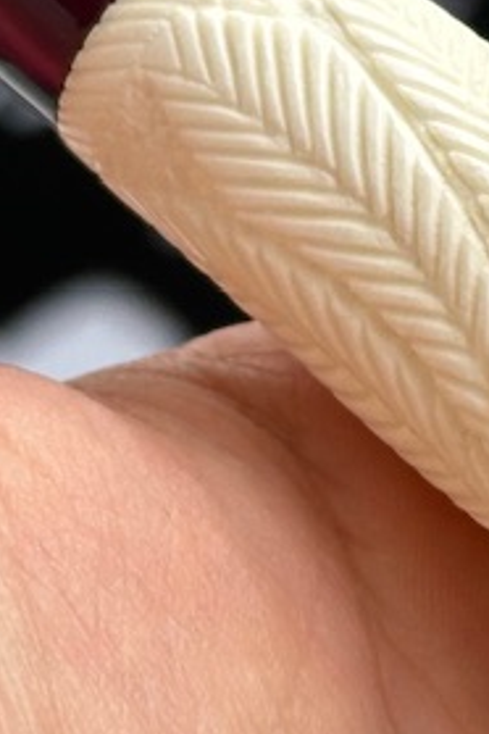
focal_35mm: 229
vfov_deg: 8.9
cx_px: 544
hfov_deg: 6.0
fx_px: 4666
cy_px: -42
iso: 64
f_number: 1.78
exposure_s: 1/371
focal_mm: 6.86
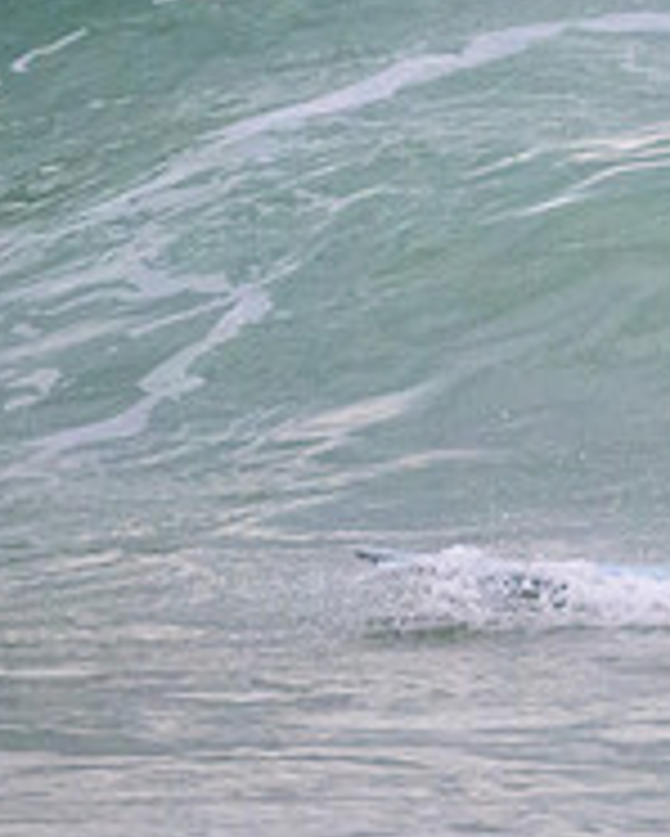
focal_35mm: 2883
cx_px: 869
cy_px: 237
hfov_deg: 0.5
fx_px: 71402
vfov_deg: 0.7
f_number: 11
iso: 8000
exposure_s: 1/1250
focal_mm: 800
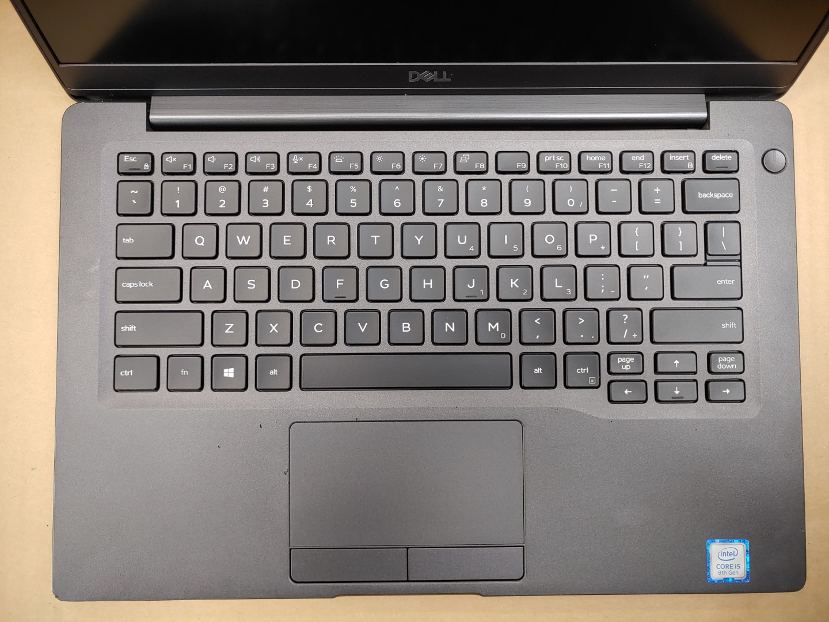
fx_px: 623
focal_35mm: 26
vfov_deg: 53.1
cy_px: 311
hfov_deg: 67.3
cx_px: 414
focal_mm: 4.36
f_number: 1.8
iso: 50
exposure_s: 1/60
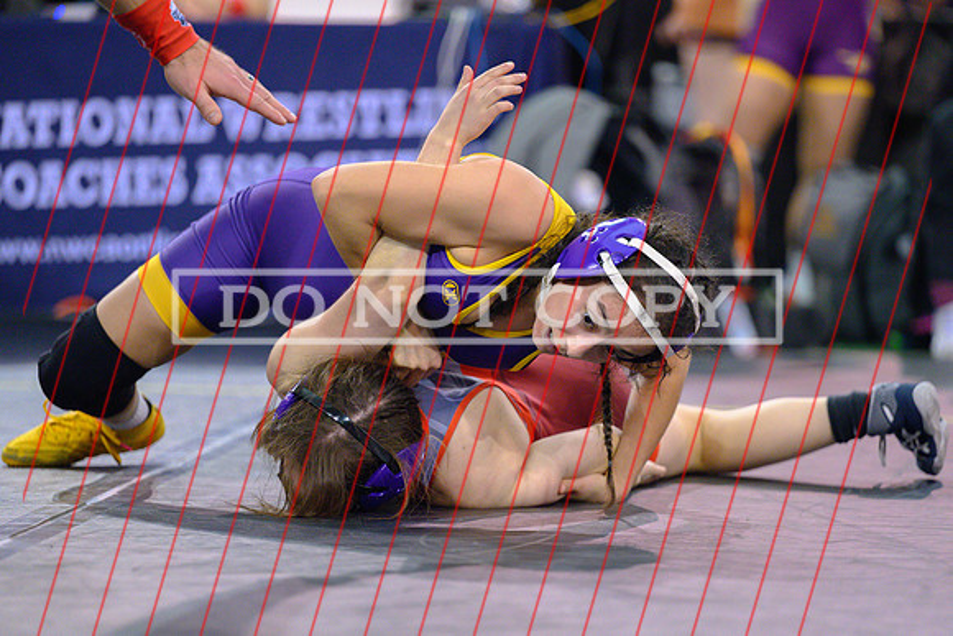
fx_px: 5687
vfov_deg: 6.4
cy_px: 356
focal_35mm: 215
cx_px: 524
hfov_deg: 9.6
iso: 4500
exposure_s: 1/640
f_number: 2.8
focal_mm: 180
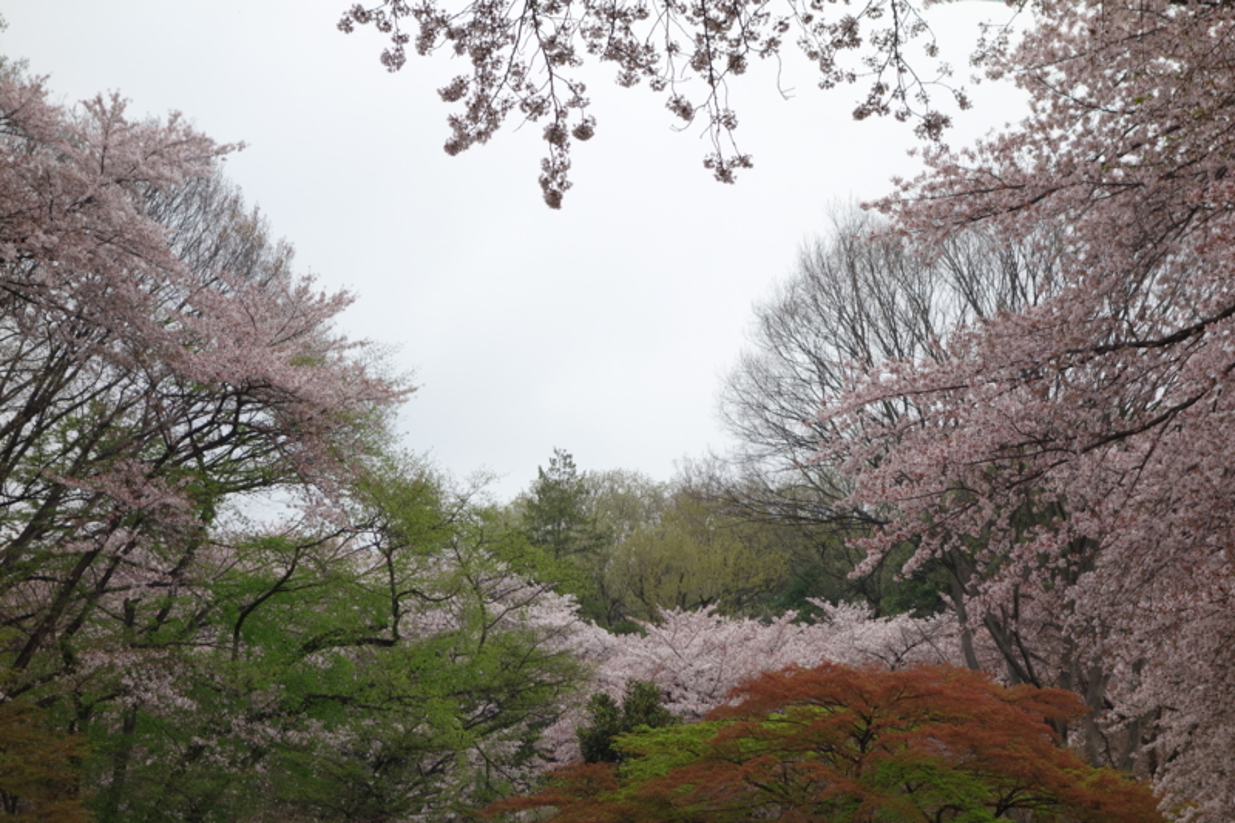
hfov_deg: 22.6
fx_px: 3087
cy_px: 412
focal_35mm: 90
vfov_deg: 15.2
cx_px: 618
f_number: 5.6
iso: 125
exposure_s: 1/100
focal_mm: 33.56
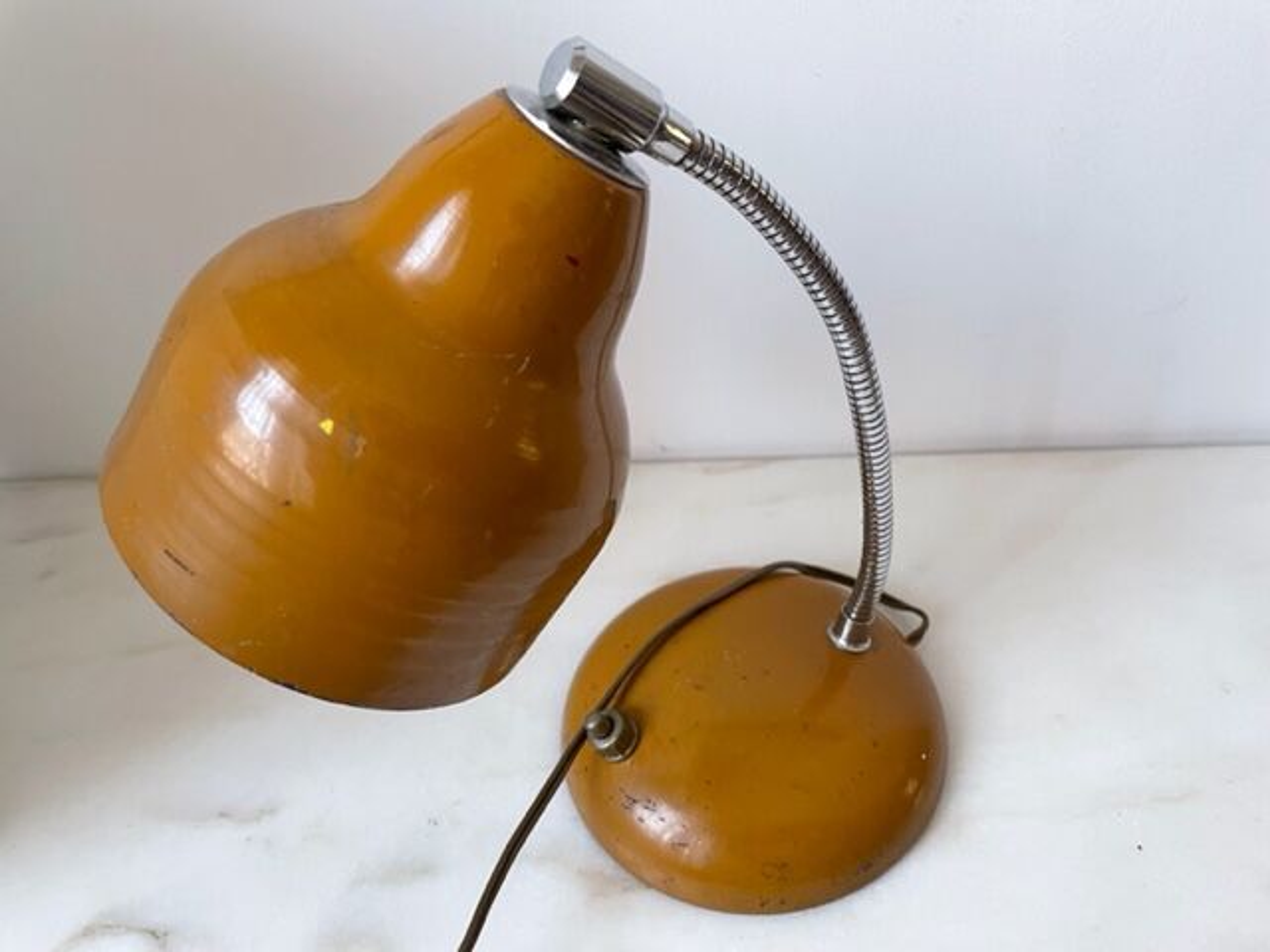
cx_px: 635
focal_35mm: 26
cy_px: 476
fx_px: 954
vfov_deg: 53.1
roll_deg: +8.6
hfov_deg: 67.3
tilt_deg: -41.2
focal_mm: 4.2
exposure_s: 1/60
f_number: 1.6
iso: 160
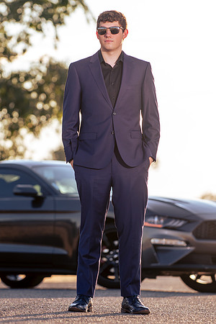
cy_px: 153
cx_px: 80
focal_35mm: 286
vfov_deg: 7.2
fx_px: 2575
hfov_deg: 4.8
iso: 31
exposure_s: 1/250
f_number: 4
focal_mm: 170
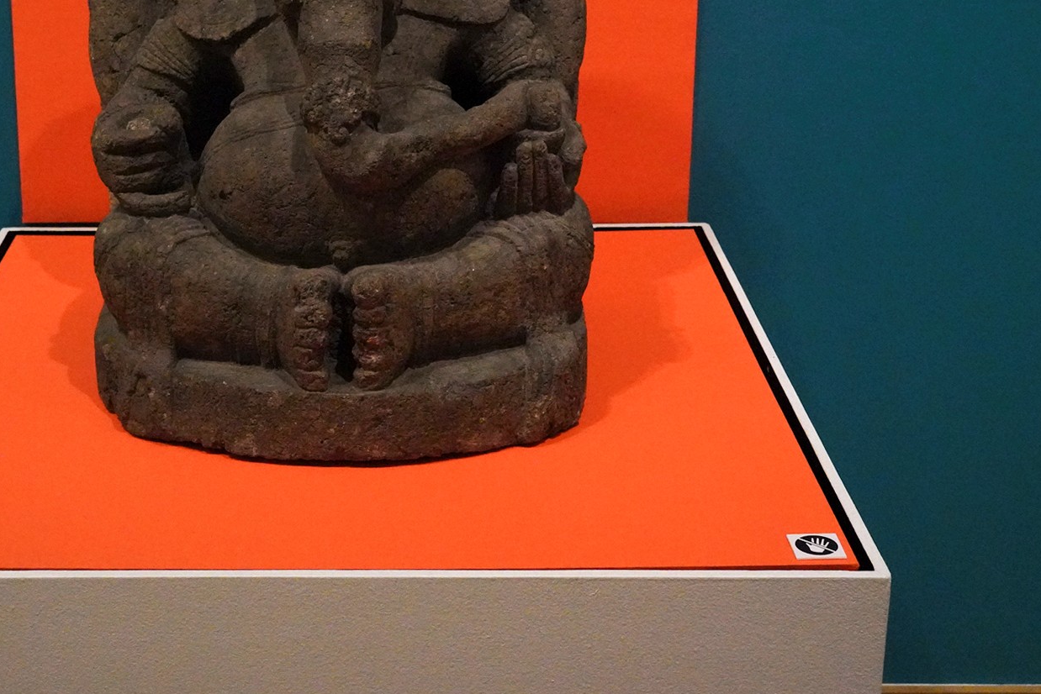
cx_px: 365
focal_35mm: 63
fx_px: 1822
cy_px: 144
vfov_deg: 21.3
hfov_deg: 31.7
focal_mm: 39
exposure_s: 1/100
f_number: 8
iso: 12800
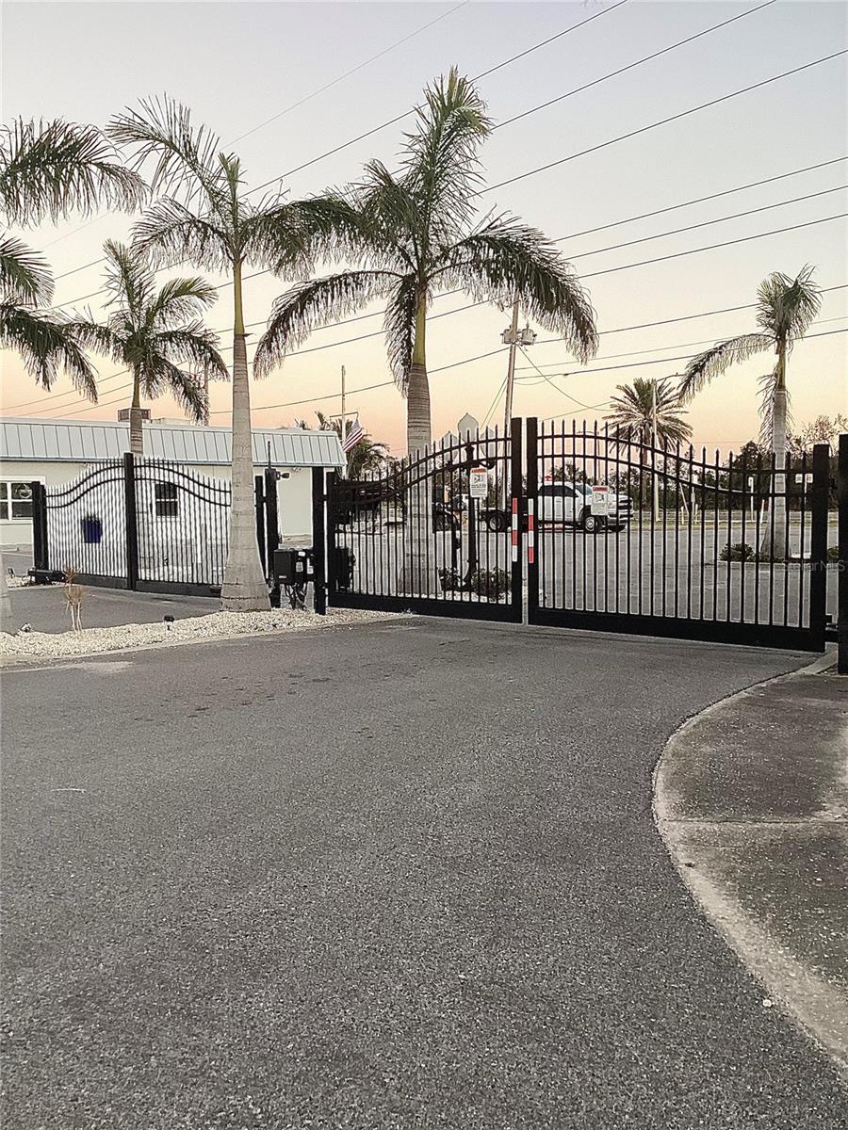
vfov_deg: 58.4
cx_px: 424
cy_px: 565
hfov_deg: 45.4
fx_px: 1013
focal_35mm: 31
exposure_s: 1/60
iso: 50
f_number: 2.4
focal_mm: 3.3
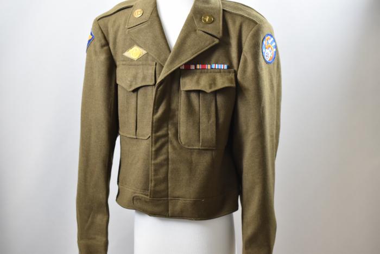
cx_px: 190
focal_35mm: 60
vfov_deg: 22.6
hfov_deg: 33.4
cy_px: 127
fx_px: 633
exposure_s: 1/60
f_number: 4
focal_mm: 40
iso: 800
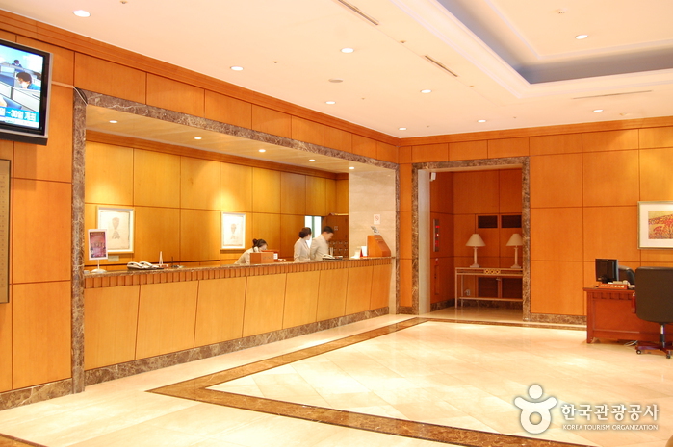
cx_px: 336
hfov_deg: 55.1
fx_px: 644
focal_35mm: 34
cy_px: 224
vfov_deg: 38.3
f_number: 5
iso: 800
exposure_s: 1/5
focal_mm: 23
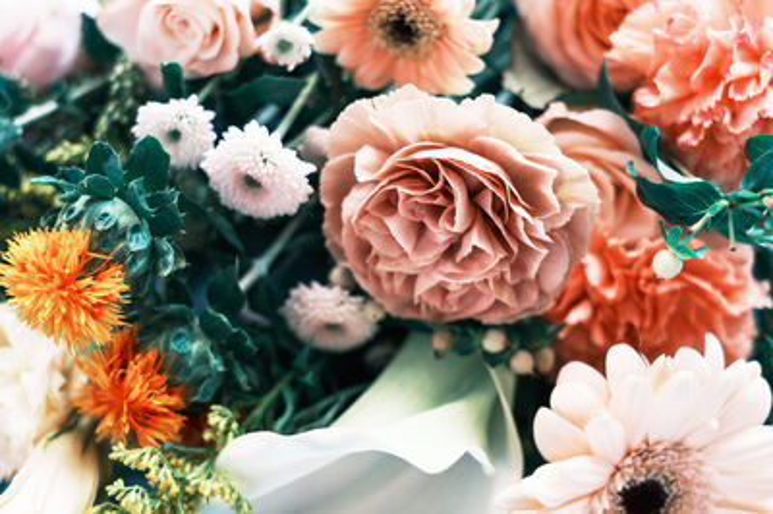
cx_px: 386
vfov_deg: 25.5
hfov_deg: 37.5
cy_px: 257
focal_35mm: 53
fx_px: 1137
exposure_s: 1/125
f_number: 2.8
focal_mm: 35
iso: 320
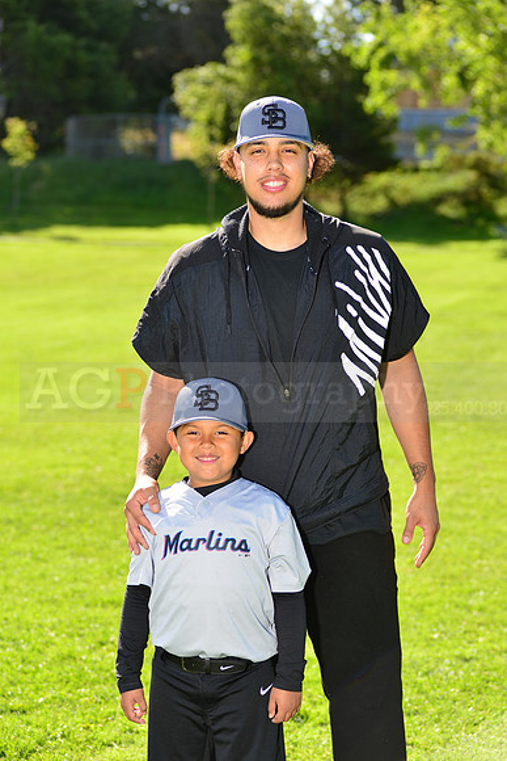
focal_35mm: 95
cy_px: 380
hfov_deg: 14.4
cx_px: 254
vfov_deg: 21.5
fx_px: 2006
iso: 100
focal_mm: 95
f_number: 5
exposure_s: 1/250
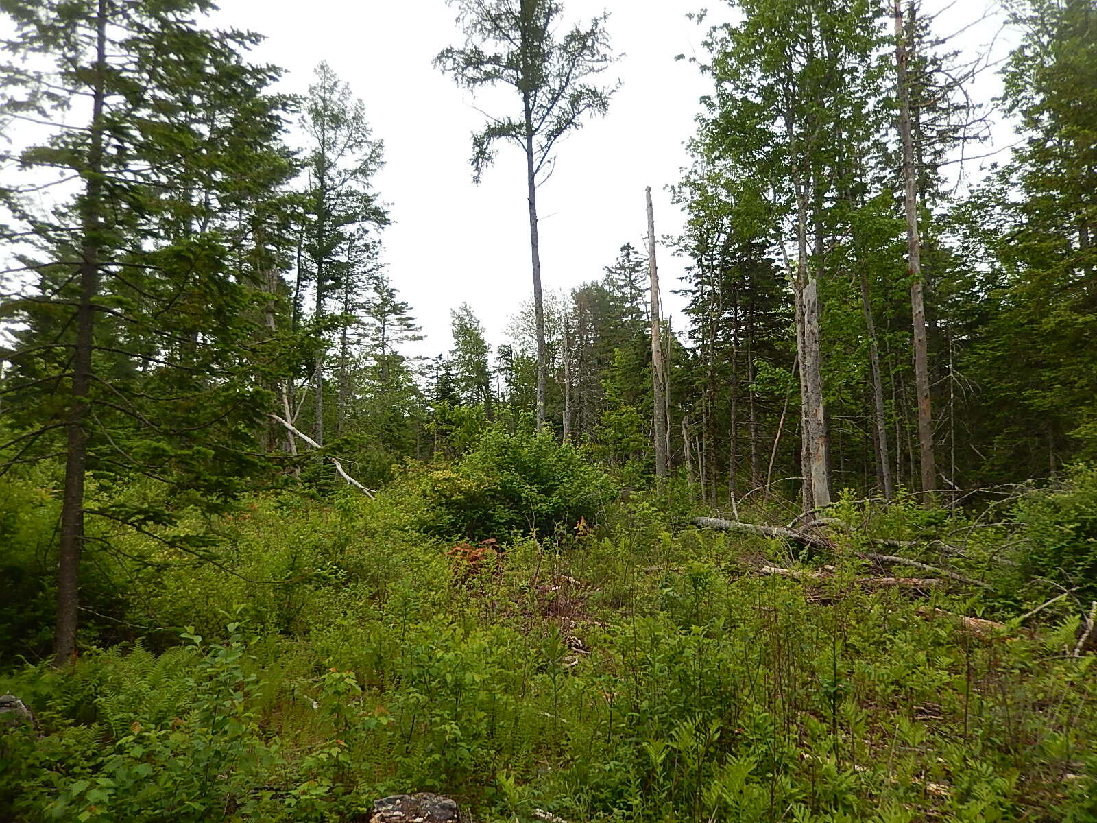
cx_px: 548
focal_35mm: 25
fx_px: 792
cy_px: 412
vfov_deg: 54.9
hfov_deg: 69.4
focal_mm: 4.5
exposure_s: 1/640
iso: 125
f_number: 3.4
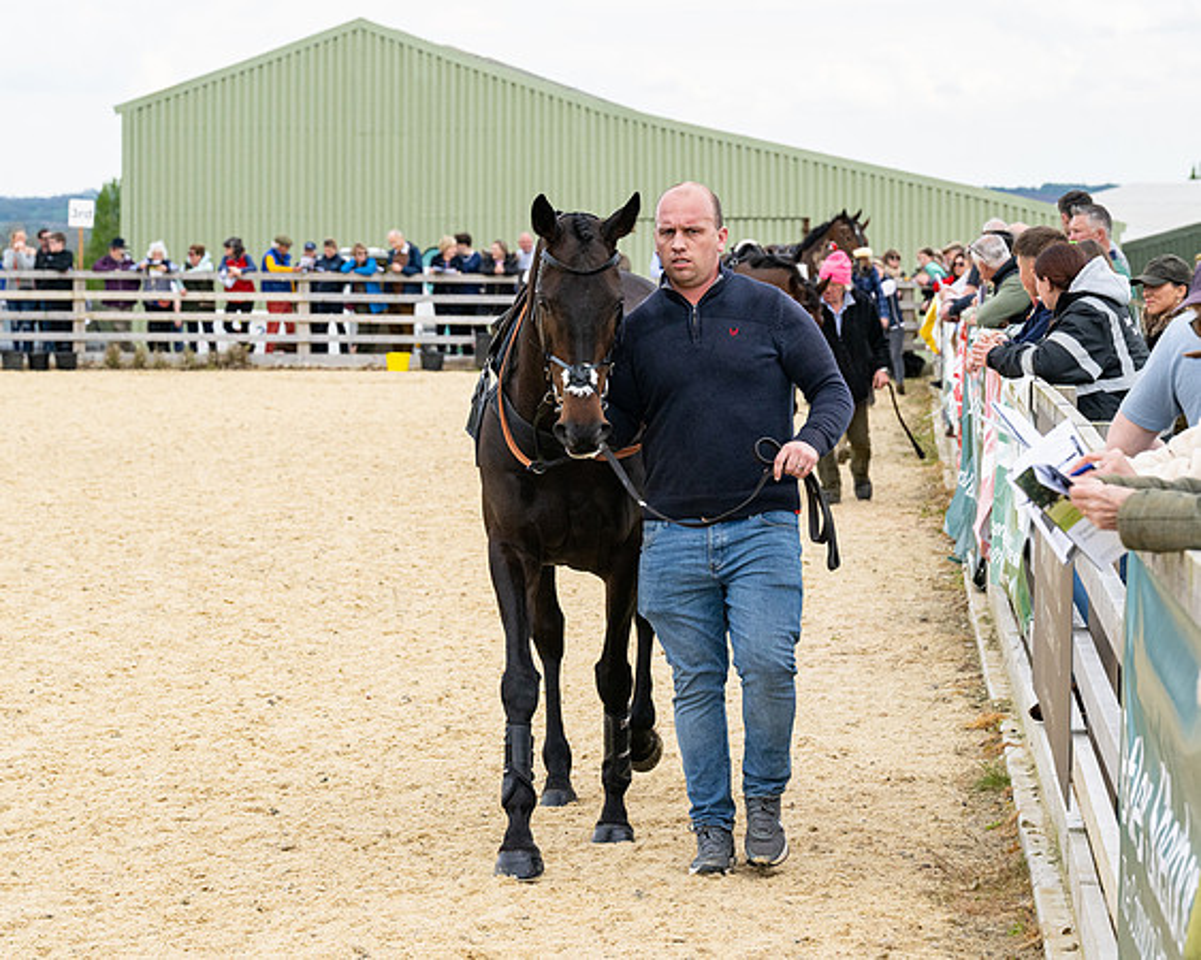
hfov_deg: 15.4
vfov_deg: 12.4
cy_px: 349
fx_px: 4428
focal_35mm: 125
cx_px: 632
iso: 400
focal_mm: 70
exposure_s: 1/1600
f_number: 5
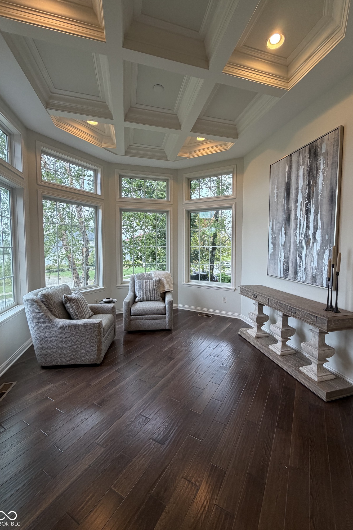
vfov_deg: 100.4
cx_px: 190
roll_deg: -1.0
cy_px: 259
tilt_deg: -2.9
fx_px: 221
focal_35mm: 15
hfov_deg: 77.2
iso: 200
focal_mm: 2.22
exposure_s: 1/120
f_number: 2.2
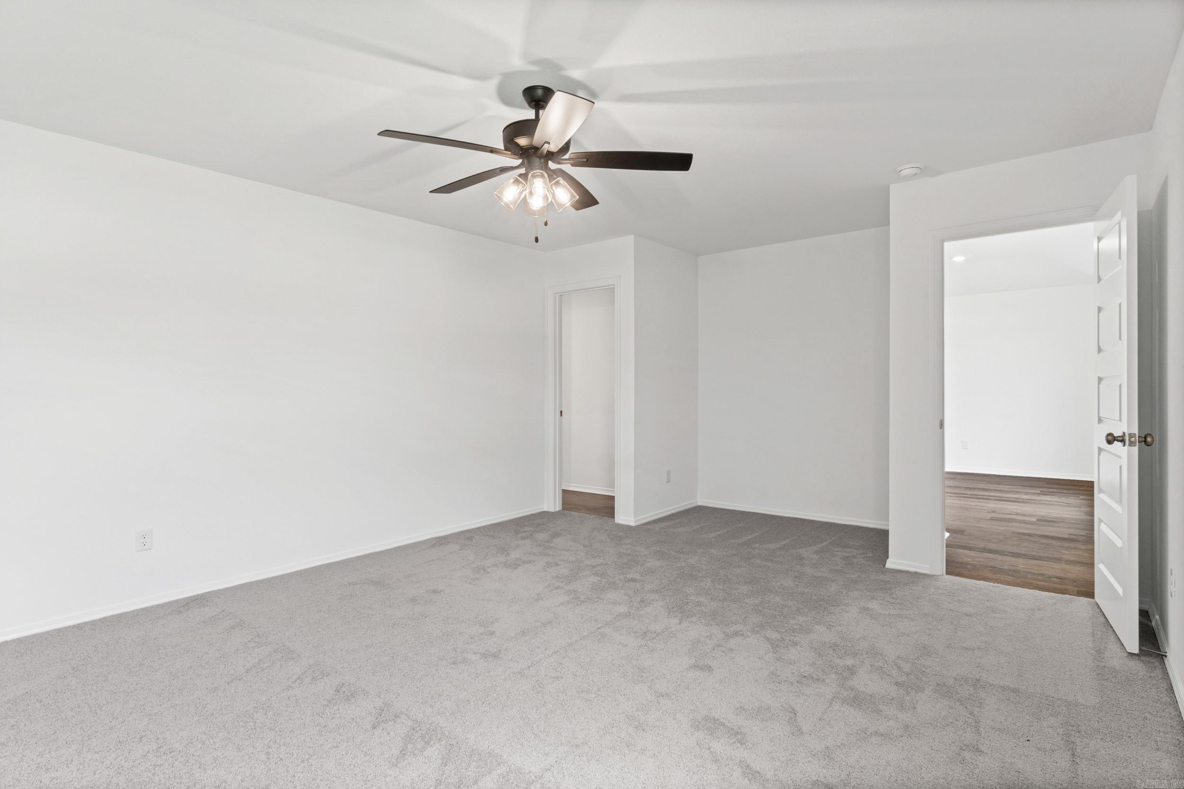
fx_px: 592
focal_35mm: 18
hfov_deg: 90.0
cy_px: 394
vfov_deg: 67.4
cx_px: 592
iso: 250
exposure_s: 1/4
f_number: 9
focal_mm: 12
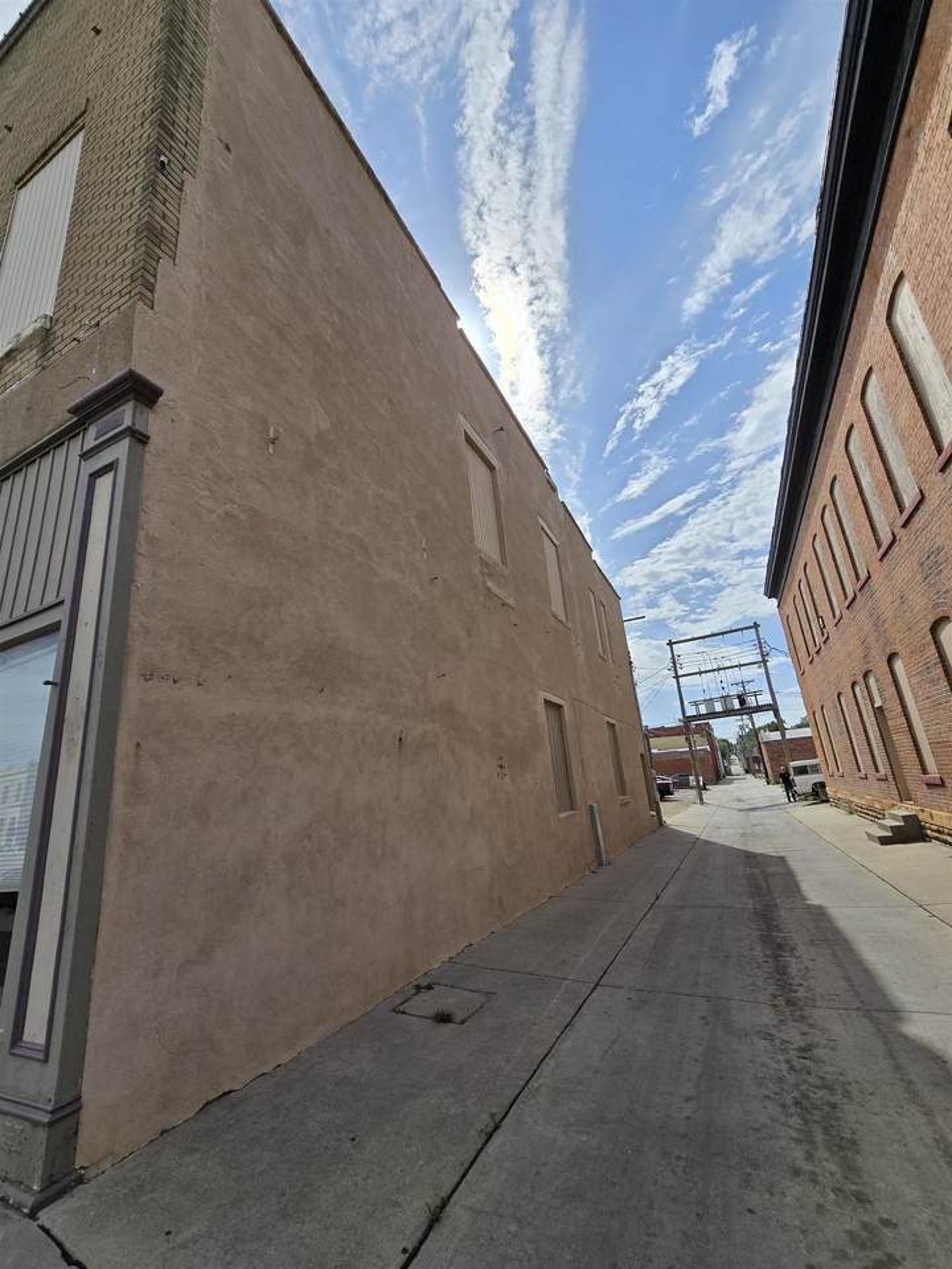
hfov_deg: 89.9
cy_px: 634
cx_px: 476
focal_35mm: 13
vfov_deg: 106.2
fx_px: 477
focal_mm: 2.2
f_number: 2.2
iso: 50
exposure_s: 1/4373
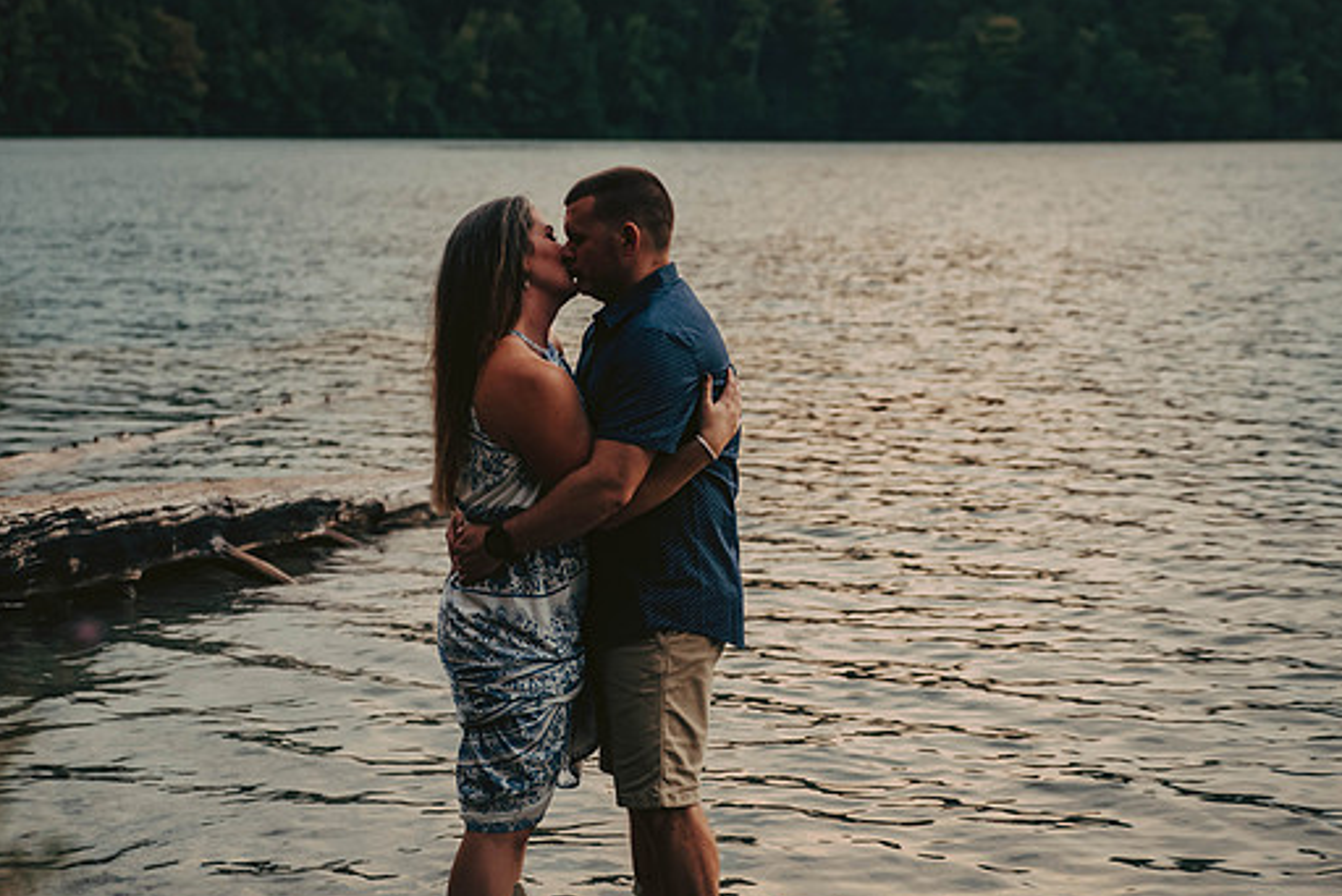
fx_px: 2797
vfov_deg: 18.2
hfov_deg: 27.0
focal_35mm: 75
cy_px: 457
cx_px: 645
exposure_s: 1/1600
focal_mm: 62
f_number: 2.8
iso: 640
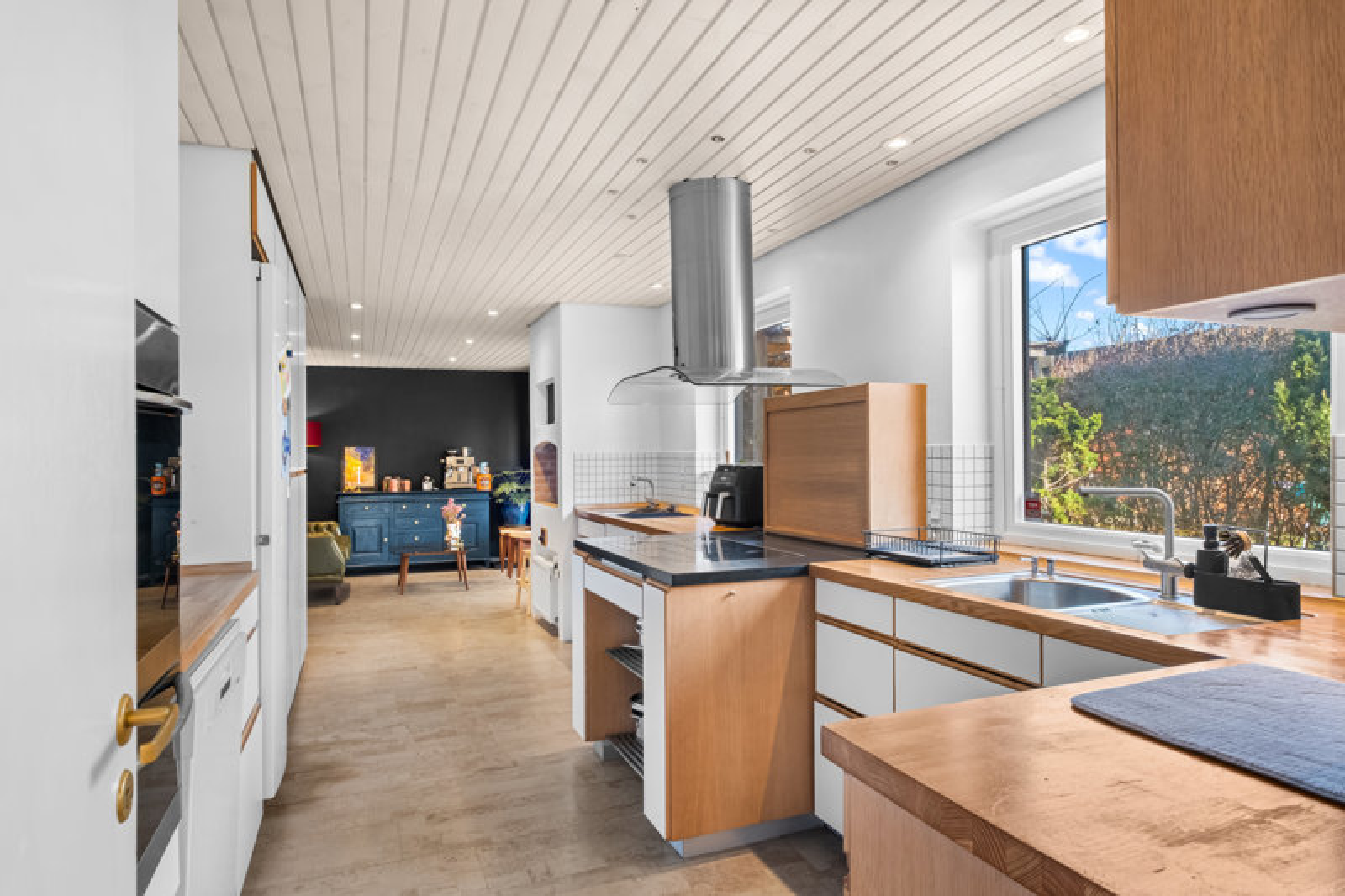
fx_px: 747
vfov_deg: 61.9
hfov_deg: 84.0
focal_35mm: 20
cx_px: 672
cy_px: 448
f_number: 8
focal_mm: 13.2
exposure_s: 1/2
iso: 200
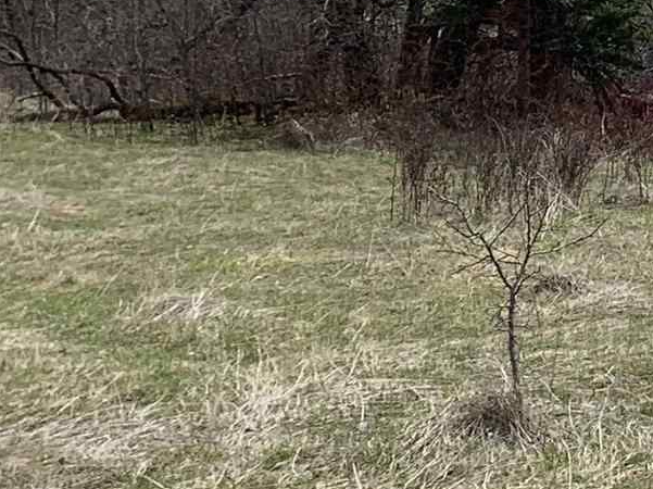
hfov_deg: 14.8
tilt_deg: -6.8
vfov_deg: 11.0
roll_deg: +1.7
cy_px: -16
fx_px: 2507
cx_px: 519
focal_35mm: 133
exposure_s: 1/3937
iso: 25
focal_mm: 4.25
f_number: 1.8
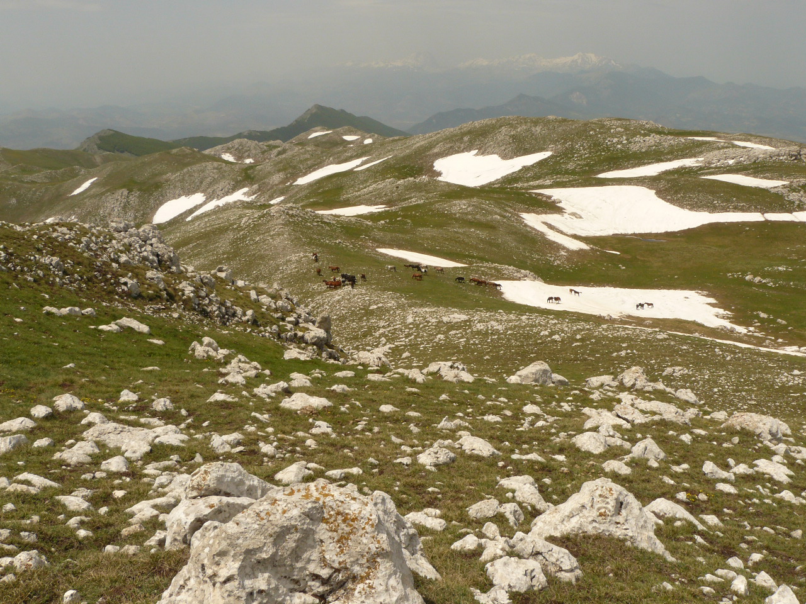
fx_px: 838
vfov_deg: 39.7
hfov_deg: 51.4
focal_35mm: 36
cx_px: 403
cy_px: 302
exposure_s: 1/400
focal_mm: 6
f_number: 8
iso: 100
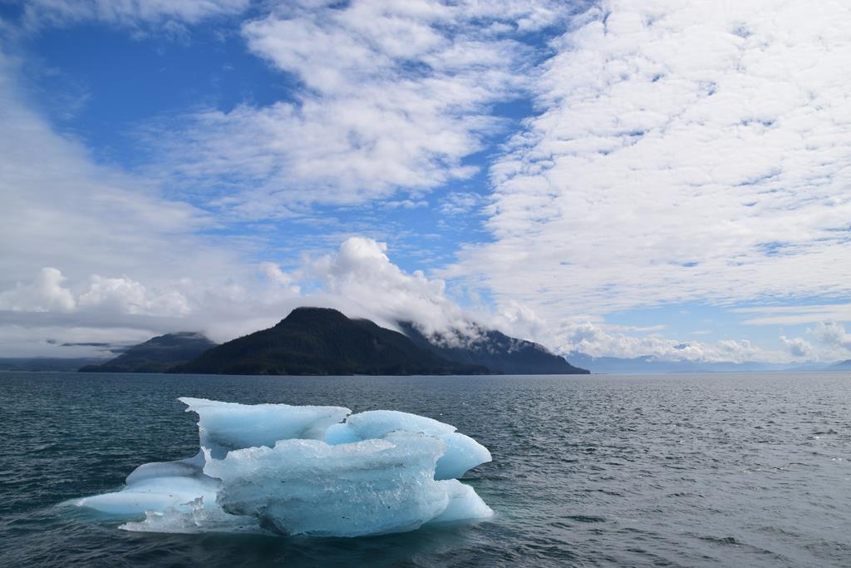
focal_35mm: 27
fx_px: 638
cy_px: 284
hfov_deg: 67.4
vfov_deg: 47.9
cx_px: 426
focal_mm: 18
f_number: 11
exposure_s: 1/640
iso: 200
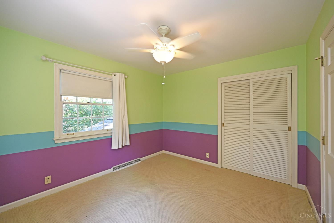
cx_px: 167
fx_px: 130
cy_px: 112
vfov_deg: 81.2
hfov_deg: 104.3
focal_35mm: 14
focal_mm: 14
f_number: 4
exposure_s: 1/60
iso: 280
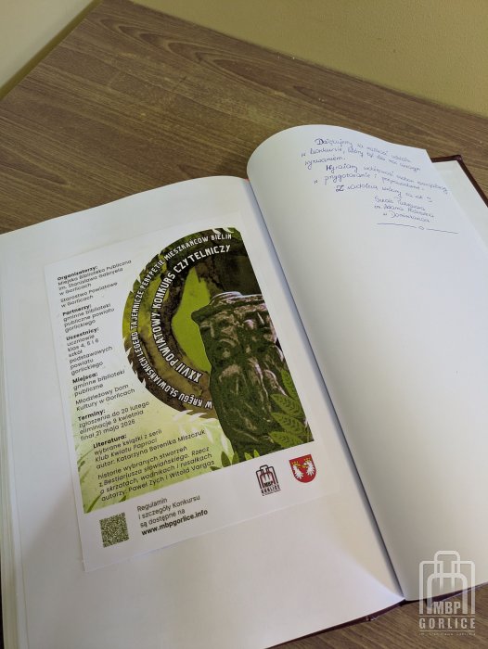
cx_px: 244
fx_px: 469
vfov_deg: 69.4
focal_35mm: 25
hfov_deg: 54.9
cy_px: 324
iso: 308
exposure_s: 1/50
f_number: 1.89
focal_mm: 5.43
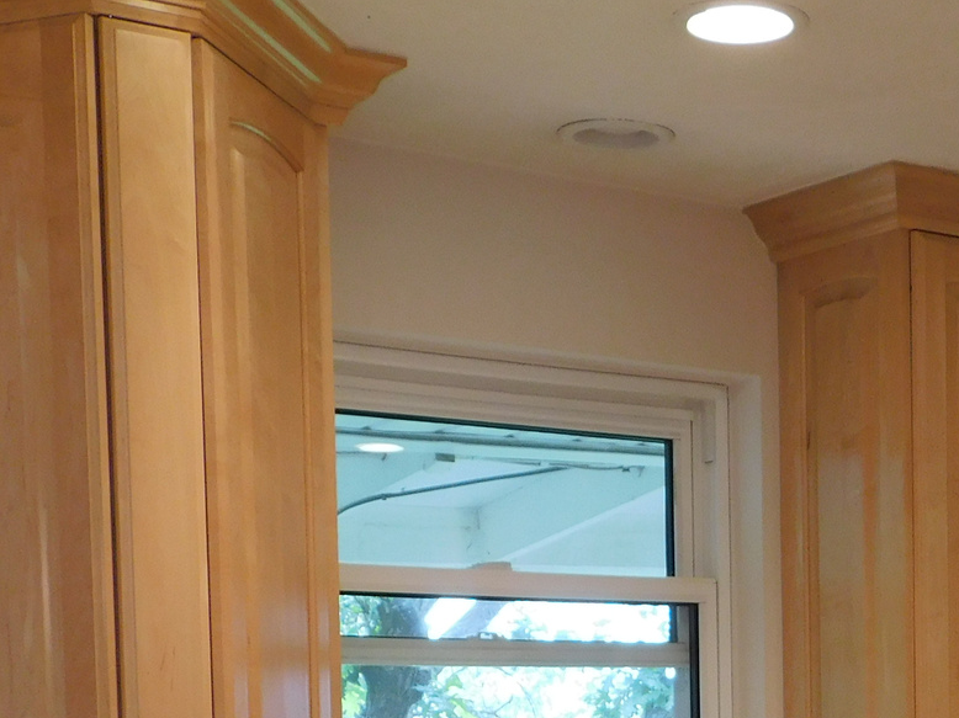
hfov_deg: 24.1
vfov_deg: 17.6
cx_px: 848
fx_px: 2188
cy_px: 894
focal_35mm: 79
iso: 160
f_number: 3.2
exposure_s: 1/30
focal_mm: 5.3
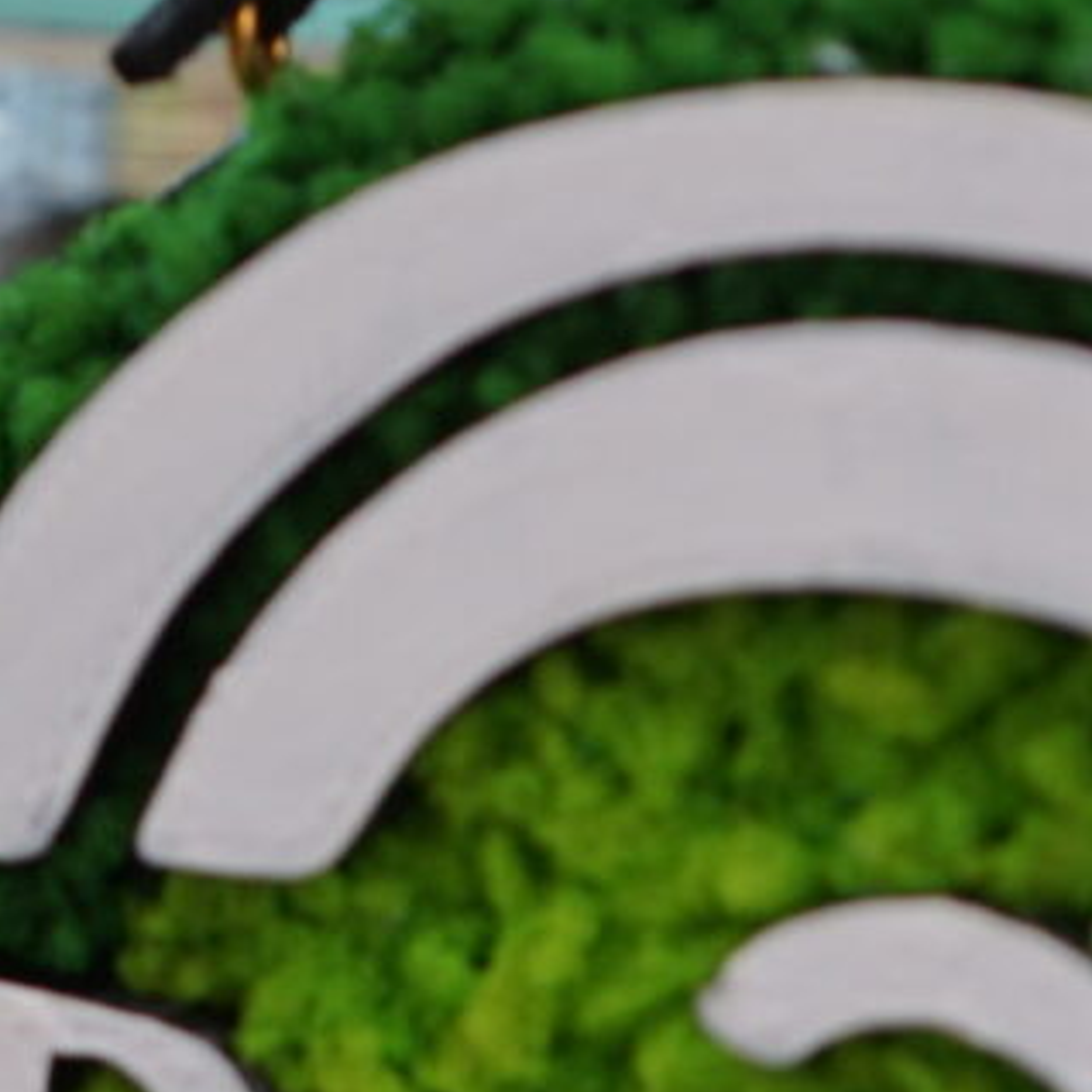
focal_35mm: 342
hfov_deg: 5.1
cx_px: -553
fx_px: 12206
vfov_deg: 5.1
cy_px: 129
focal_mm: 50
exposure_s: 1/60
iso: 160
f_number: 4
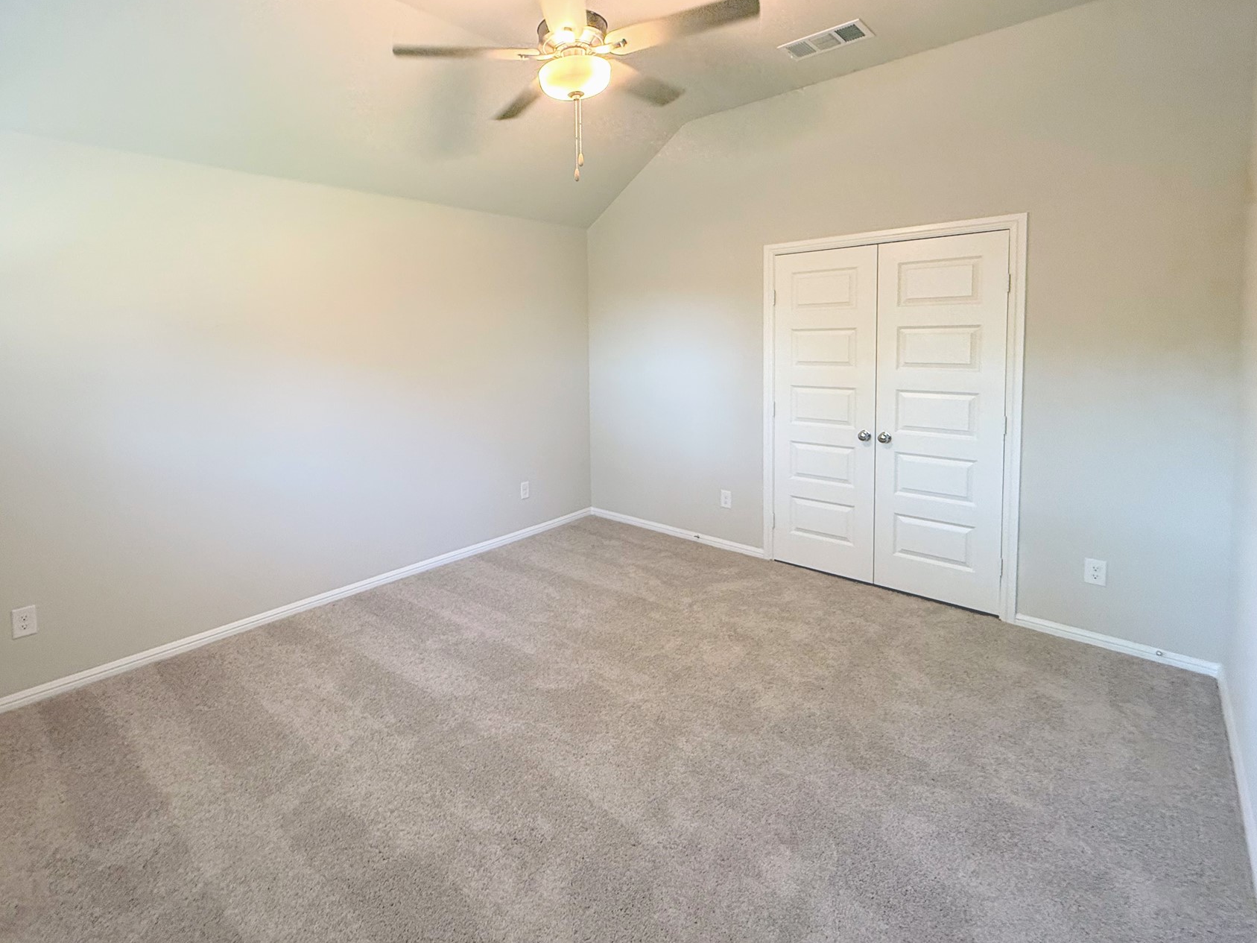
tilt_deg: -2.5
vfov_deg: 73.8
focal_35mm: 17
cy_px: 373
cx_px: 548
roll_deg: +1.0
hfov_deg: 90.6
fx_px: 617
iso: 320
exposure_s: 1/60
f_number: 2.2
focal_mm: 2.22
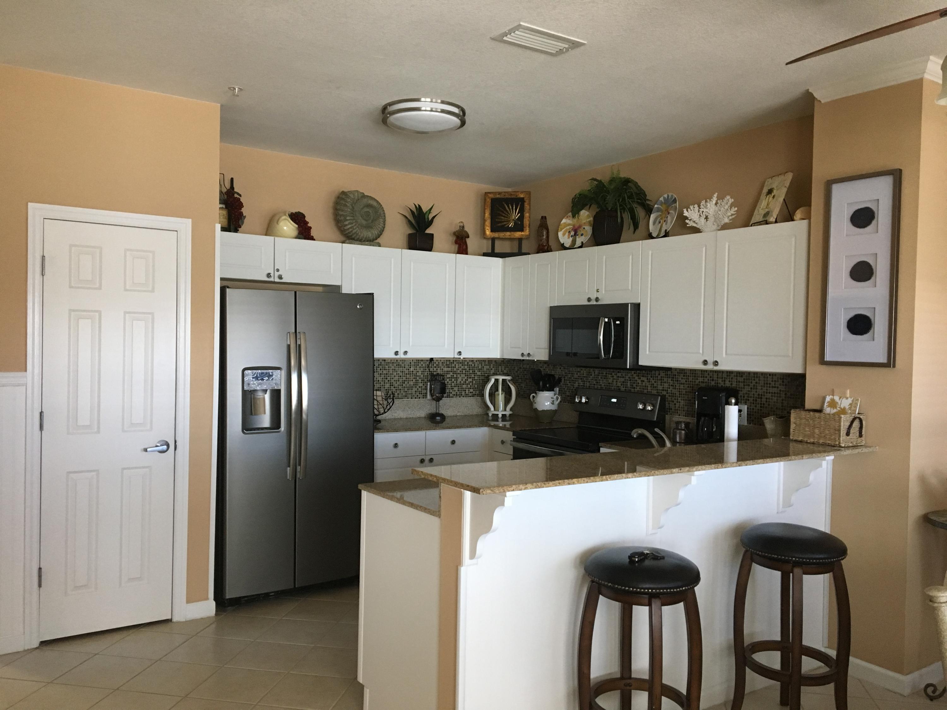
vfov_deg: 48.2
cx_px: 474
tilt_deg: -1.3
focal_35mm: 29
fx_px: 793
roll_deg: -1.1
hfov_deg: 61.7
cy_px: 355
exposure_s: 1/30
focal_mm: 4.15
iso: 125
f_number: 2.2
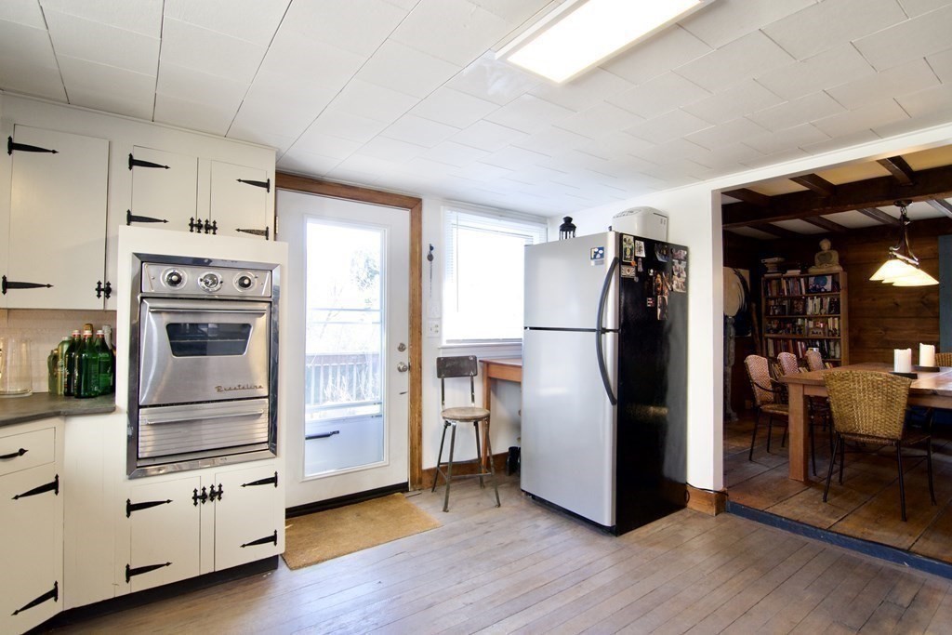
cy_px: 318
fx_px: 456
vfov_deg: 69.7
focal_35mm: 17
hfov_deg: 92.4
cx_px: 476
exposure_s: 1/20
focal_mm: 11.5
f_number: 7.1
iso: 320
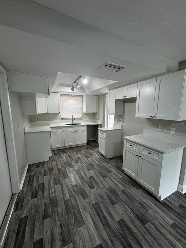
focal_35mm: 14
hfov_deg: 85.7
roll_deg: -0.3
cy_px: 124
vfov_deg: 102.1
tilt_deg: -7.9
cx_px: 93
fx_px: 100
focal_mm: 2.22
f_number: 2.2
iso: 250
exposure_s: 1/120
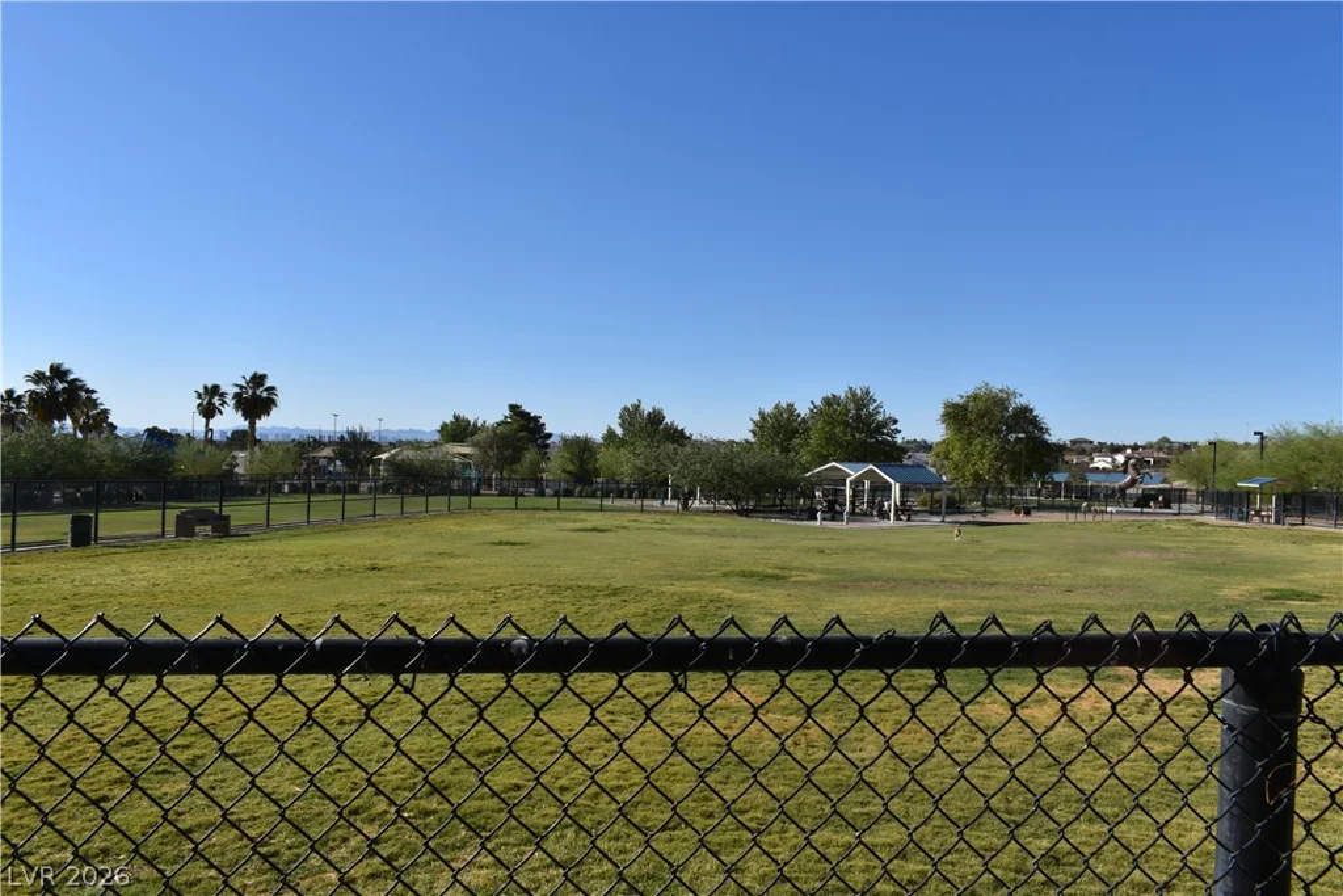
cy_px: 448
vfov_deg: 47.9
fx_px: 1007
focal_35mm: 27
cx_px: 672
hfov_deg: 67.4
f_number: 10
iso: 200
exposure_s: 1/400
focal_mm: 18
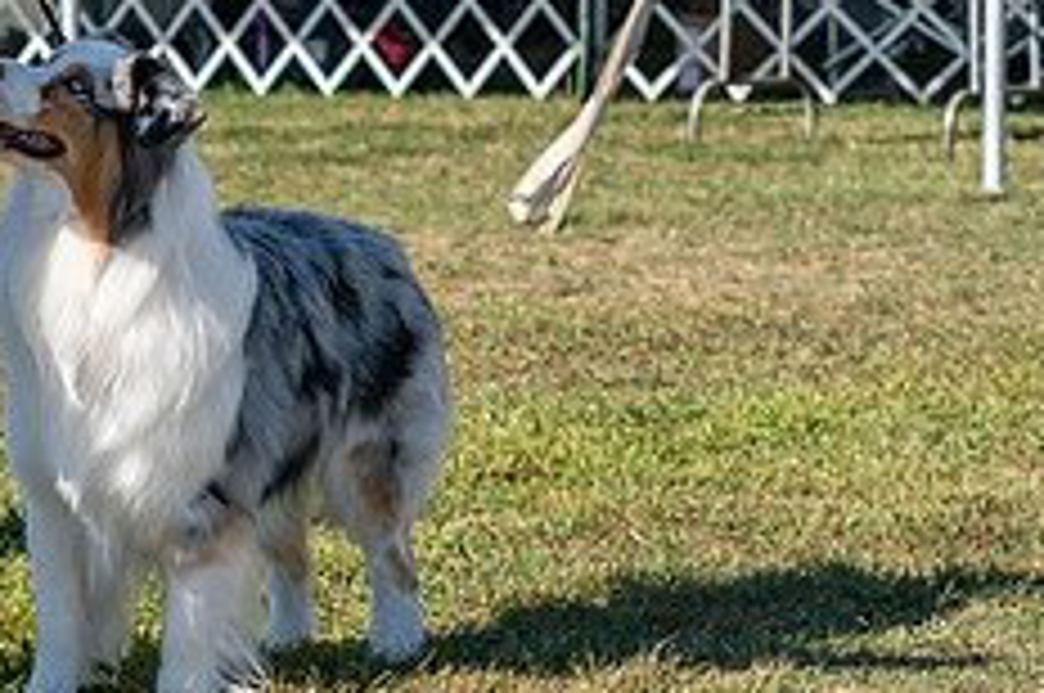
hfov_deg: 9.9
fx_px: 5995
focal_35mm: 207
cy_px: -166
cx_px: 97
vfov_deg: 6.6
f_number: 4.5
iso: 100
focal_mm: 71
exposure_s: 1/1250
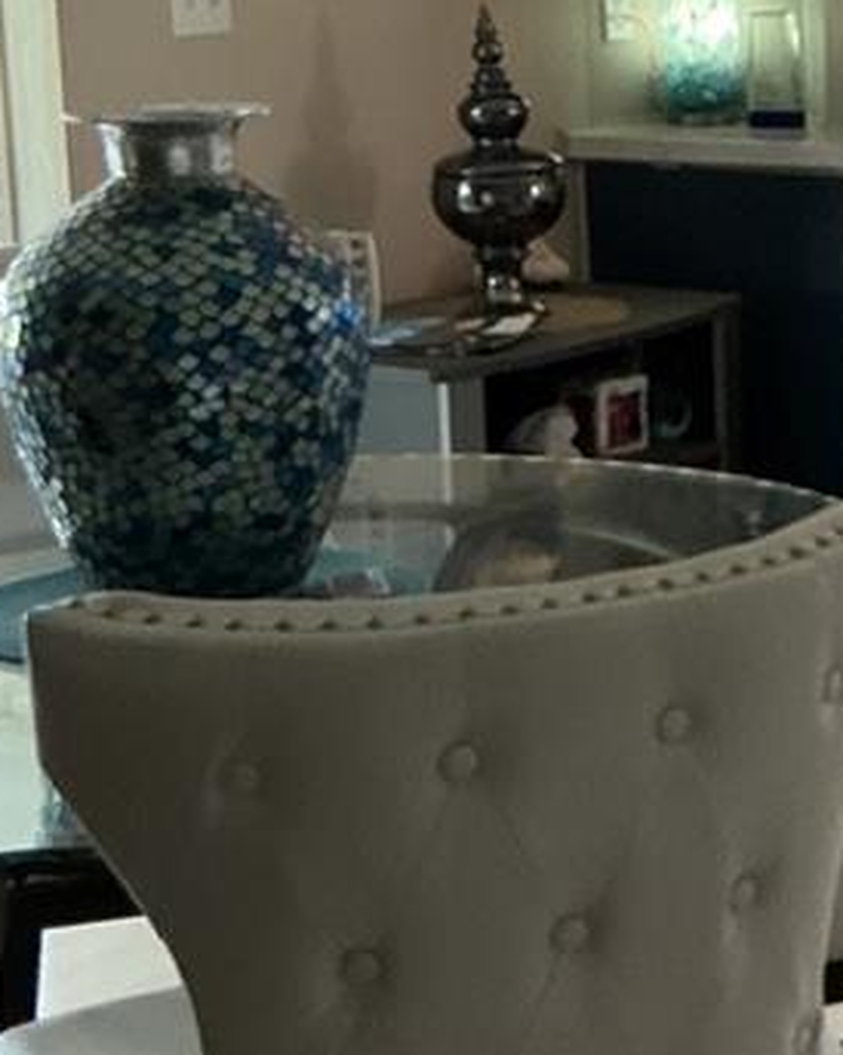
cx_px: 1264
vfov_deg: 19.3
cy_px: 363
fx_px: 3090
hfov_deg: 14.5
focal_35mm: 99
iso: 125
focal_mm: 3
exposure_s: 1/60
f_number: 1.8
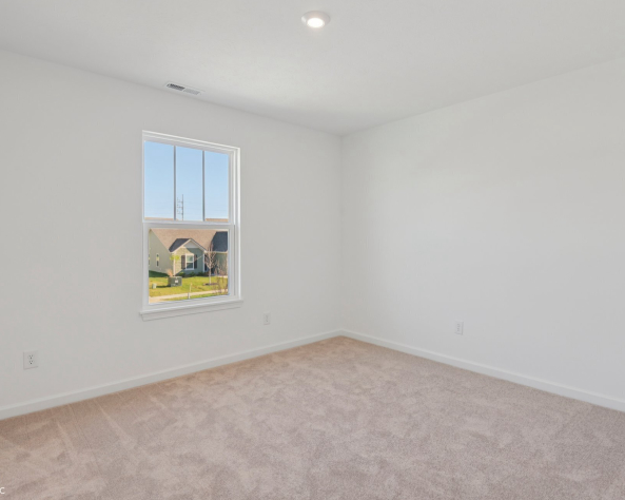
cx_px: 344
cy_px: 241
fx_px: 351
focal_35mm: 19
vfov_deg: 70.8
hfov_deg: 83.1
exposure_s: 1/25
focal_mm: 16
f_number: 8
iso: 100
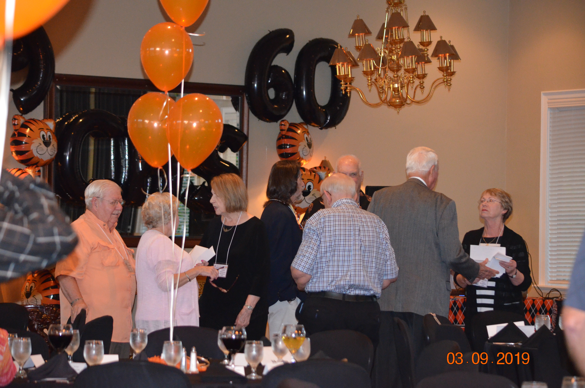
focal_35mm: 138
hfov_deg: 14.9
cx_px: 292
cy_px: 194
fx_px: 2238
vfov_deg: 9.9
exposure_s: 1/60
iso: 3200
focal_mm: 92
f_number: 4.5
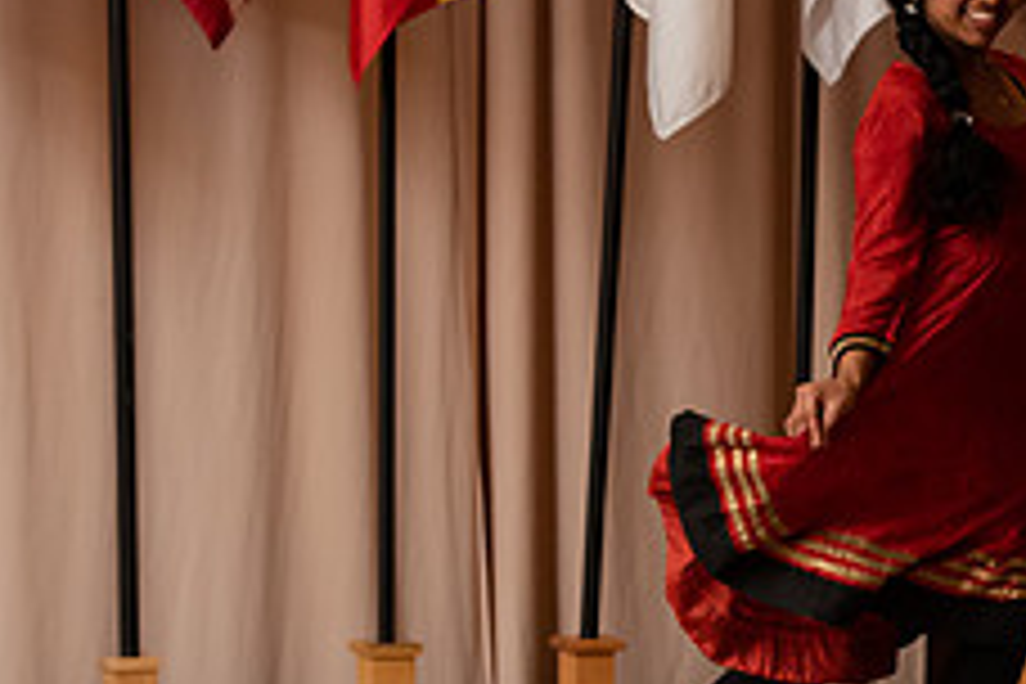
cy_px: 268
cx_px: 940
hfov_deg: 8.2
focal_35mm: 249
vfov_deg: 5.5
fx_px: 7096
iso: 2000
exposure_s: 1/200
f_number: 3.5
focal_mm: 98
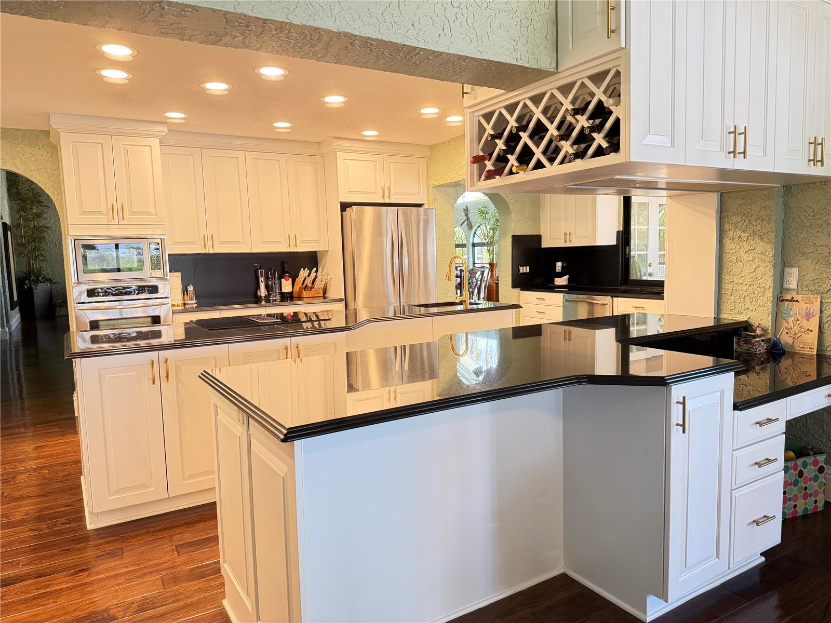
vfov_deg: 56.8
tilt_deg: -5.6
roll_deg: +1.9
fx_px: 576
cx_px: 416
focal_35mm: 24
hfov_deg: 71.6
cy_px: 312
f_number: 1.78
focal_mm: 6.76
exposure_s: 1/60
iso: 400
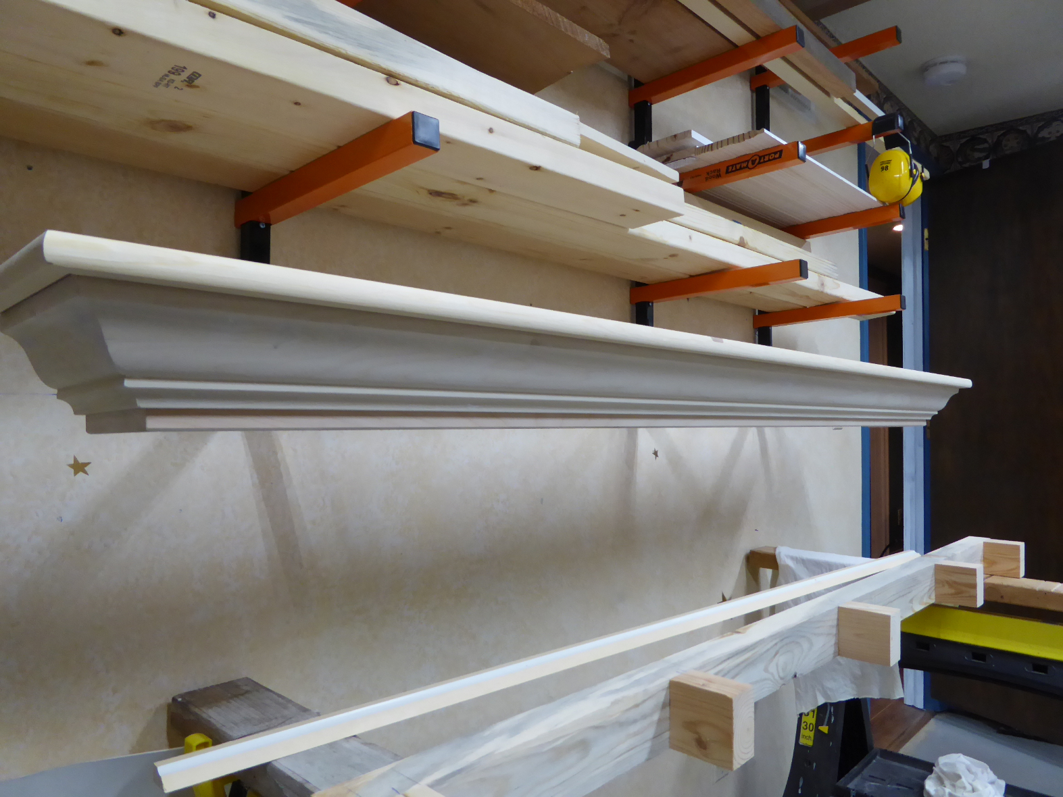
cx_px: 532
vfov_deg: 54.9
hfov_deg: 69.4
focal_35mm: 25
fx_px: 768
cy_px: 398
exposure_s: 1/60
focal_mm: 4.3
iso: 320
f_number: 3.3
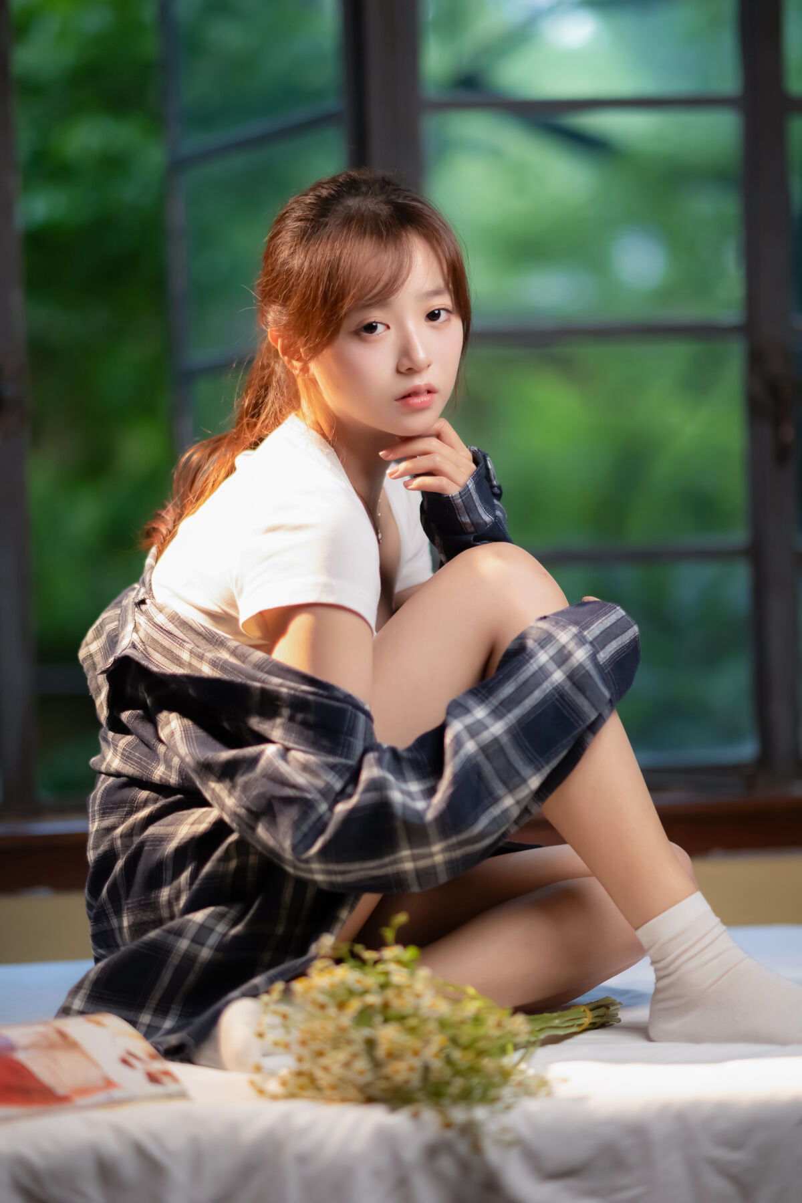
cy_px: 602
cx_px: 401
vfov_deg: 23.9
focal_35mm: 85
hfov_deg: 16.1
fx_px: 2840
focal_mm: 85
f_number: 1.4
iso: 800
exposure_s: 1/100
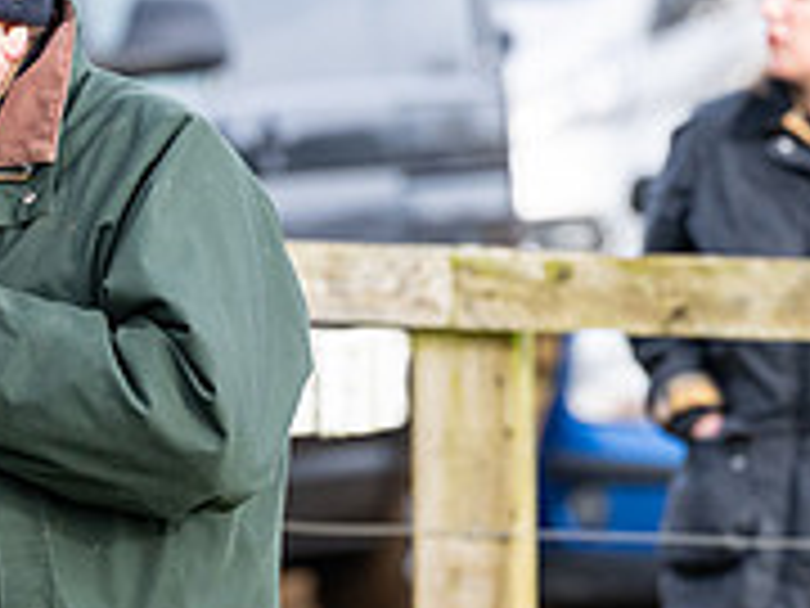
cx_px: -19
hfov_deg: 2.5
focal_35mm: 793
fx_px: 18556
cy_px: 690
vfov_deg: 1.9
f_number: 5
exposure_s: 1/800
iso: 500
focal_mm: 200
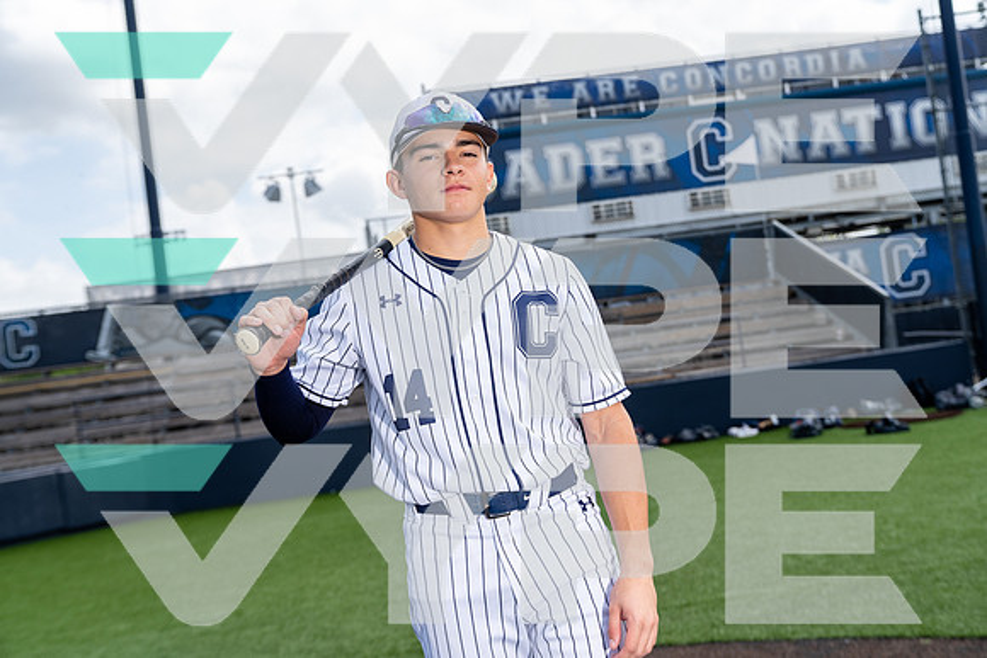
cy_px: 329
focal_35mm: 44
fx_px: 1207
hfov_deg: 44.5
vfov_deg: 30.5
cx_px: 494
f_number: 4
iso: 250
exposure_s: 1/1250
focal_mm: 44
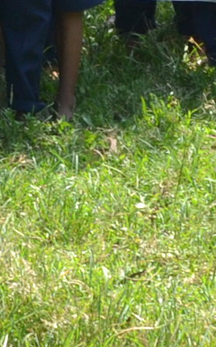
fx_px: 2479
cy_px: -307
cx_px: 24
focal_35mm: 263
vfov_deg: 7.7
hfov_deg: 5.0
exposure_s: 1/125
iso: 180
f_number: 8
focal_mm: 22
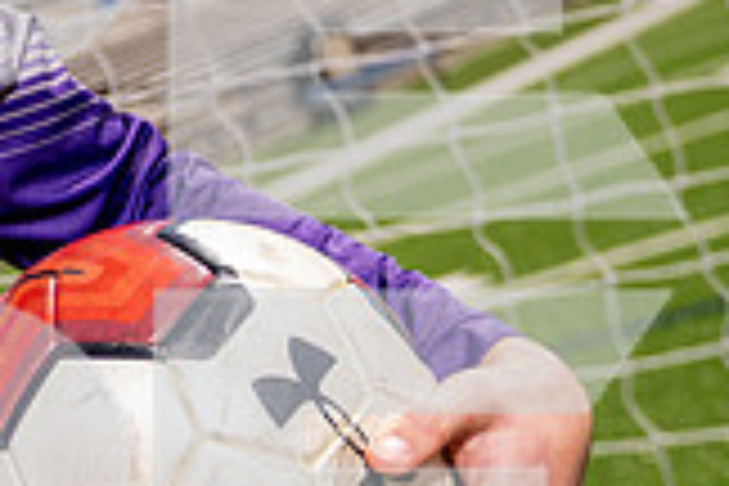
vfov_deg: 11.1
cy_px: -16
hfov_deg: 15.2
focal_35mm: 122
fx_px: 2470
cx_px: -459
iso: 100
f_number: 4
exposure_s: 1/1000
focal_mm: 34
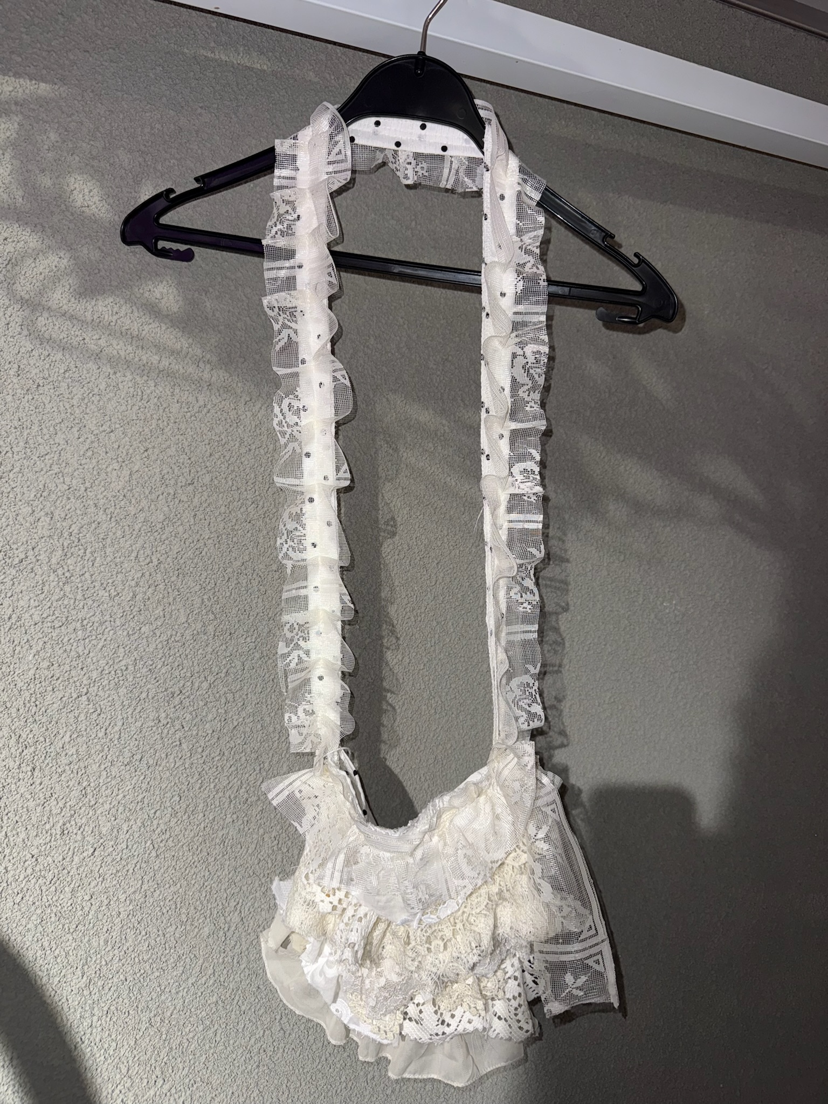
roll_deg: +1.4
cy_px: 552
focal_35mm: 24
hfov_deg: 56.8
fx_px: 765
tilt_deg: -3.0
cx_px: 414
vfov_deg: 71.6
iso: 64
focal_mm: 6.76
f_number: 1.78
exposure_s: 1/44
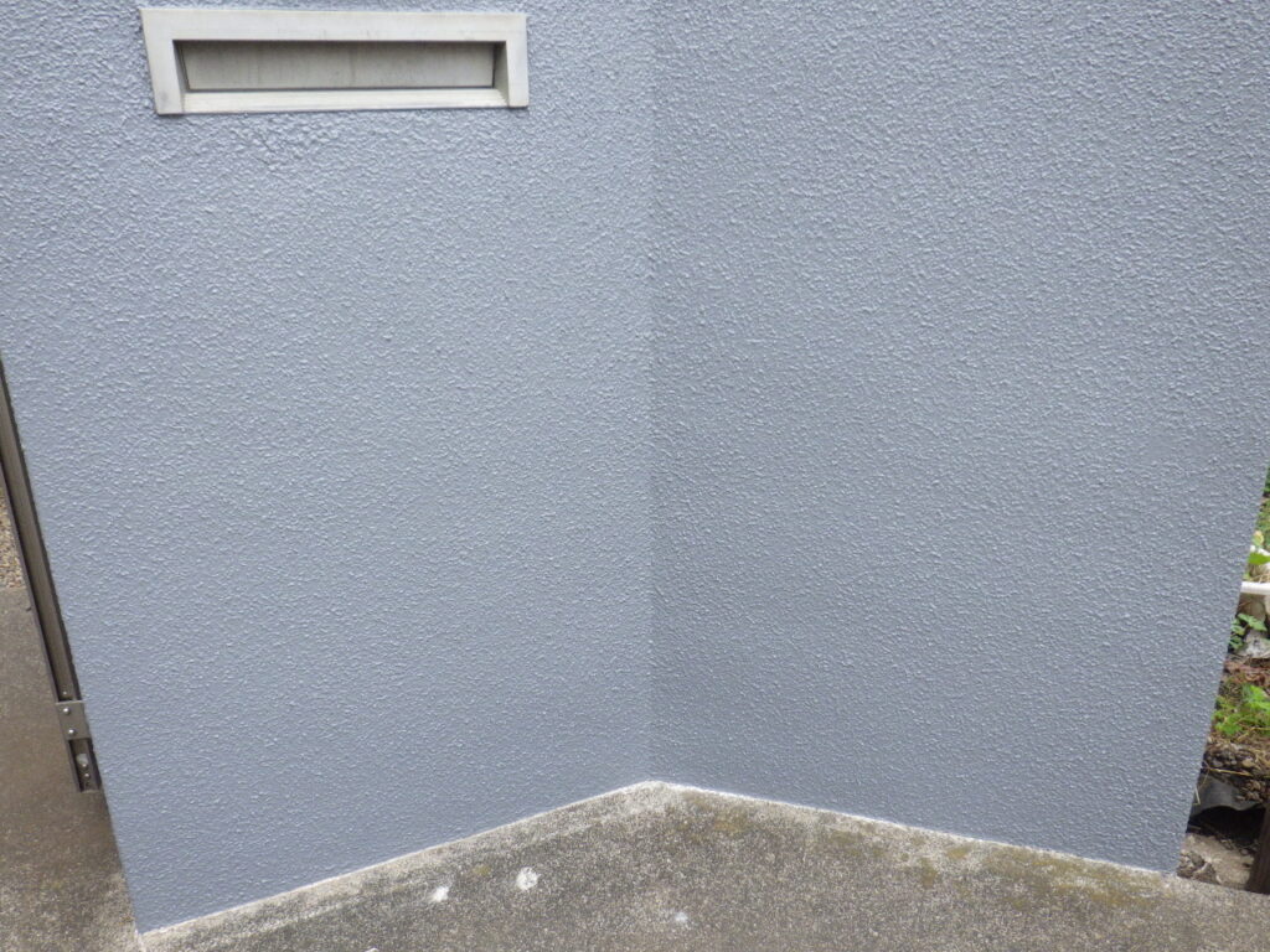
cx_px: 635
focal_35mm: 28
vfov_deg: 49.7
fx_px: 1027
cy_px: 476
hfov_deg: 63.4
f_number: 3.5
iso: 250
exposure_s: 1/60
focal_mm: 5
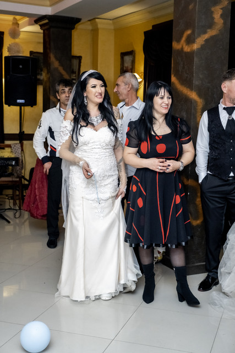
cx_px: 118
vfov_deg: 41.1
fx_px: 470
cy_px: 176
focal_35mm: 48
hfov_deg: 28.1
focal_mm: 32.1
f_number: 2.8
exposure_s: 1/125
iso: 1250
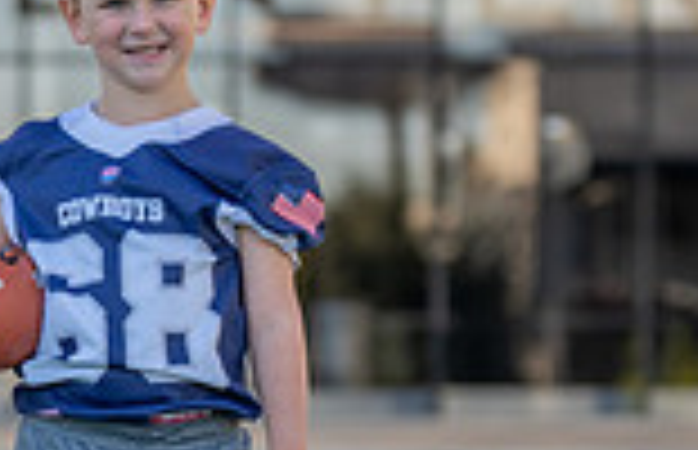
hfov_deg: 5.7
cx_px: 176
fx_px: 7045
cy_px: 309
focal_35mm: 367
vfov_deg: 3.7
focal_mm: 88
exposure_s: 1/500
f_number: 2.8
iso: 100
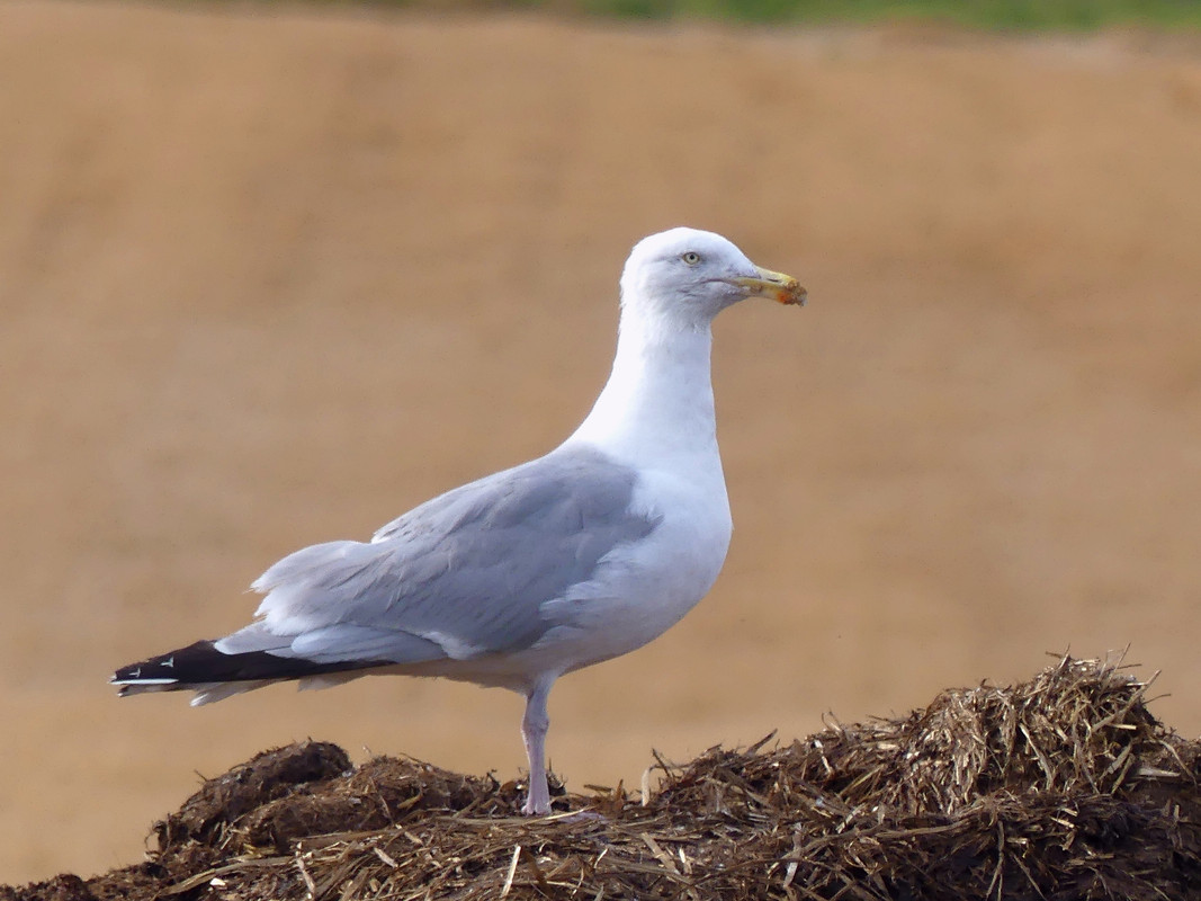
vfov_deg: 1.2
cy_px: 450
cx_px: 600
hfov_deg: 1.7
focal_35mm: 1200
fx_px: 41629
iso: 100
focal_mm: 108
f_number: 4
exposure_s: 1/640
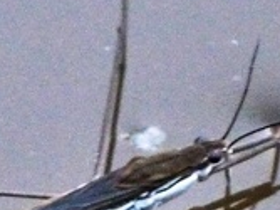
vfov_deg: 0.5
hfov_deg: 0.7
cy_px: 208
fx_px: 23255
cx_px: 112
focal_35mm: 2877
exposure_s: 1/200
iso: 800
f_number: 5.2
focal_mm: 108
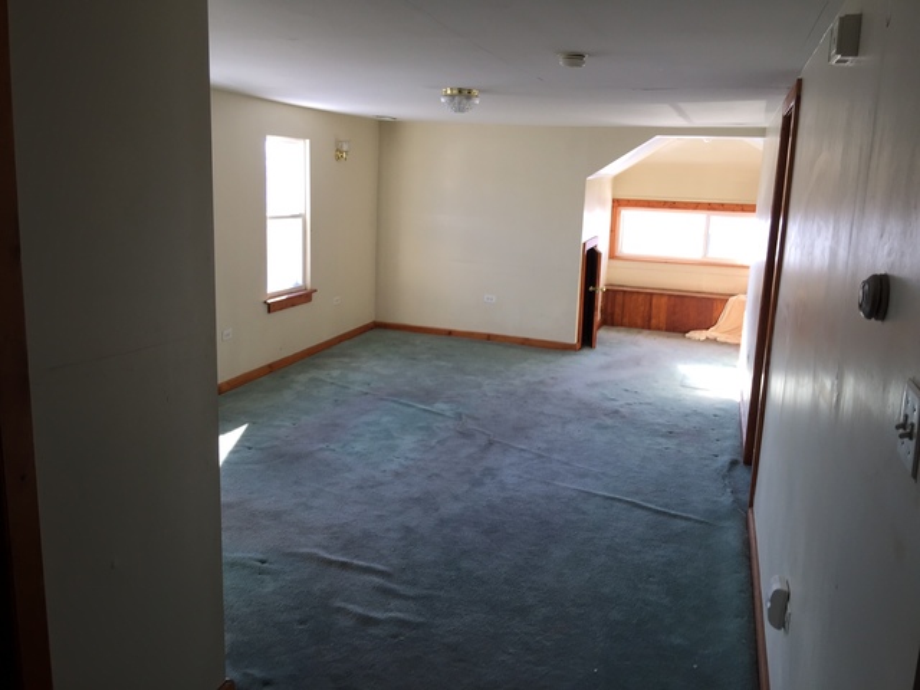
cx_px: 460
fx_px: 771
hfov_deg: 61.7
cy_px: 345
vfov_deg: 48.2
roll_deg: -1.6
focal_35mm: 29
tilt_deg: -11.6
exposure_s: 1/60
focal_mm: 4.15
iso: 32
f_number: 2.2
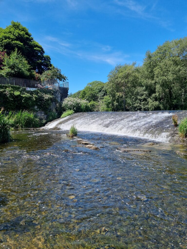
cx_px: 94
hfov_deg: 53.1
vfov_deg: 67.3
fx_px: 187
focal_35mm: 26
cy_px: 124
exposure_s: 1/1708
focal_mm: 5.4
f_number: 1.8
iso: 50
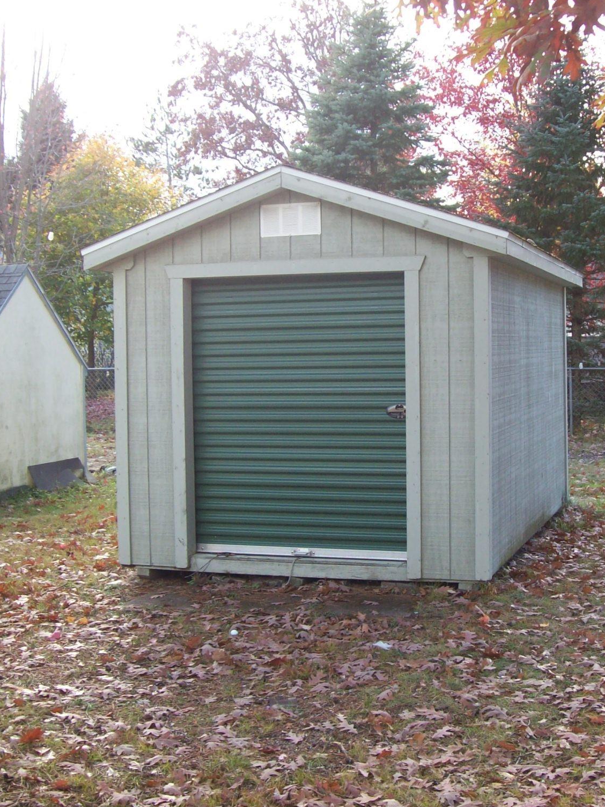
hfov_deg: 29.5
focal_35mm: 49
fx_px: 1142
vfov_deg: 38.9
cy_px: 405
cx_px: 400
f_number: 2.7
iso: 80
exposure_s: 1/104
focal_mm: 6
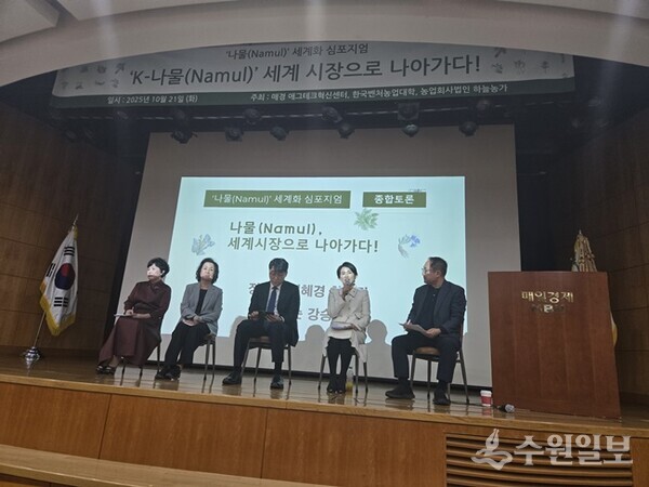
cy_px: 244
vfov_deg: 58.9
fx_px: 431
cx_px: 324
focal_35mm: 23
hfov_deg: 73.9
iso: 160
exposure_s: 1/60
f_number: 1.8
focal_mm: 5.4
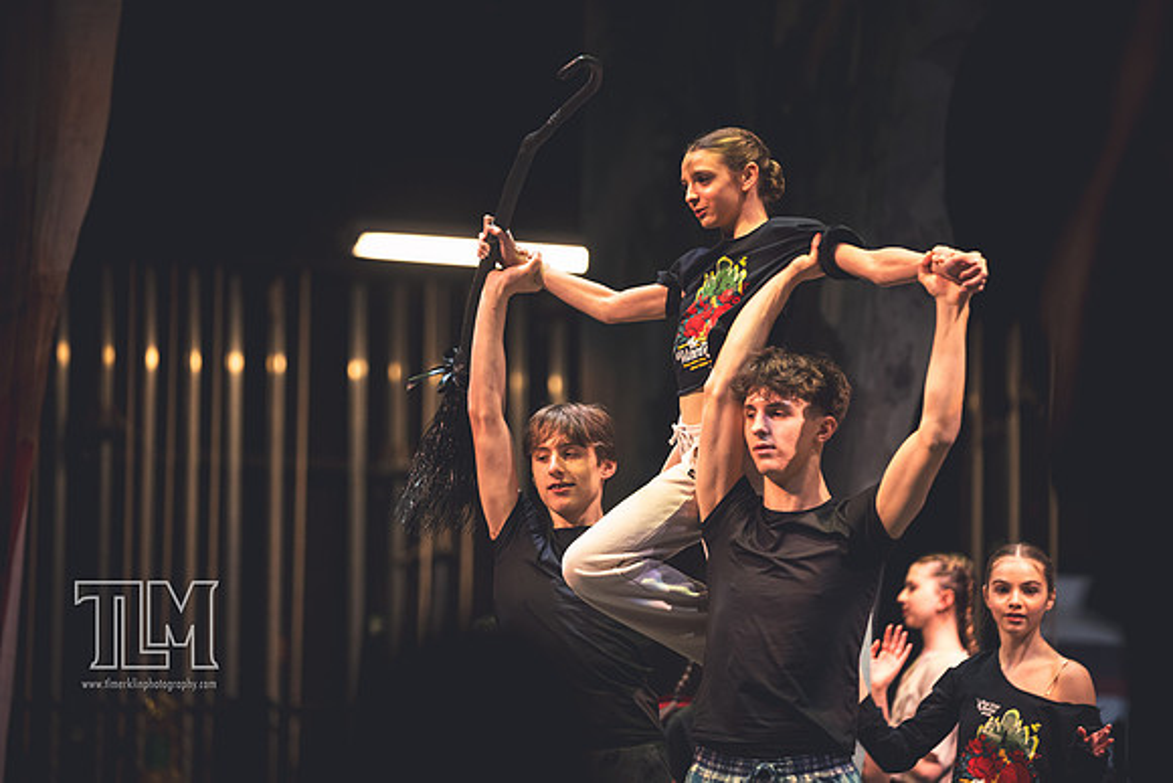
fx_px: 5540
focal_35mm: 170
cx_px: 586
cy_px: 392
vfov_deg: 8.1
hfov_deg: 12.1
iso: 2800
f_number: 2.8
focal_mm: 170
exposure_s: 1/250
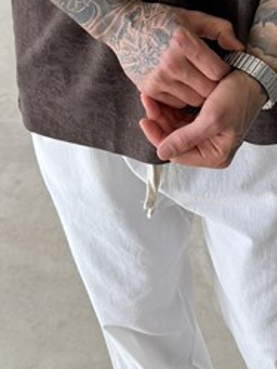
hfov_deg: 19.1
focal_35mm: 77
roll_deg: +1.7
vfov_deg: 24.3
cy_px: 7
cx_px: 185
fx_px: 821
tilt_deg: -30.2
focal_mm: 6.76
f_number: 1.78
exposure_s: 1/121
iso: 100
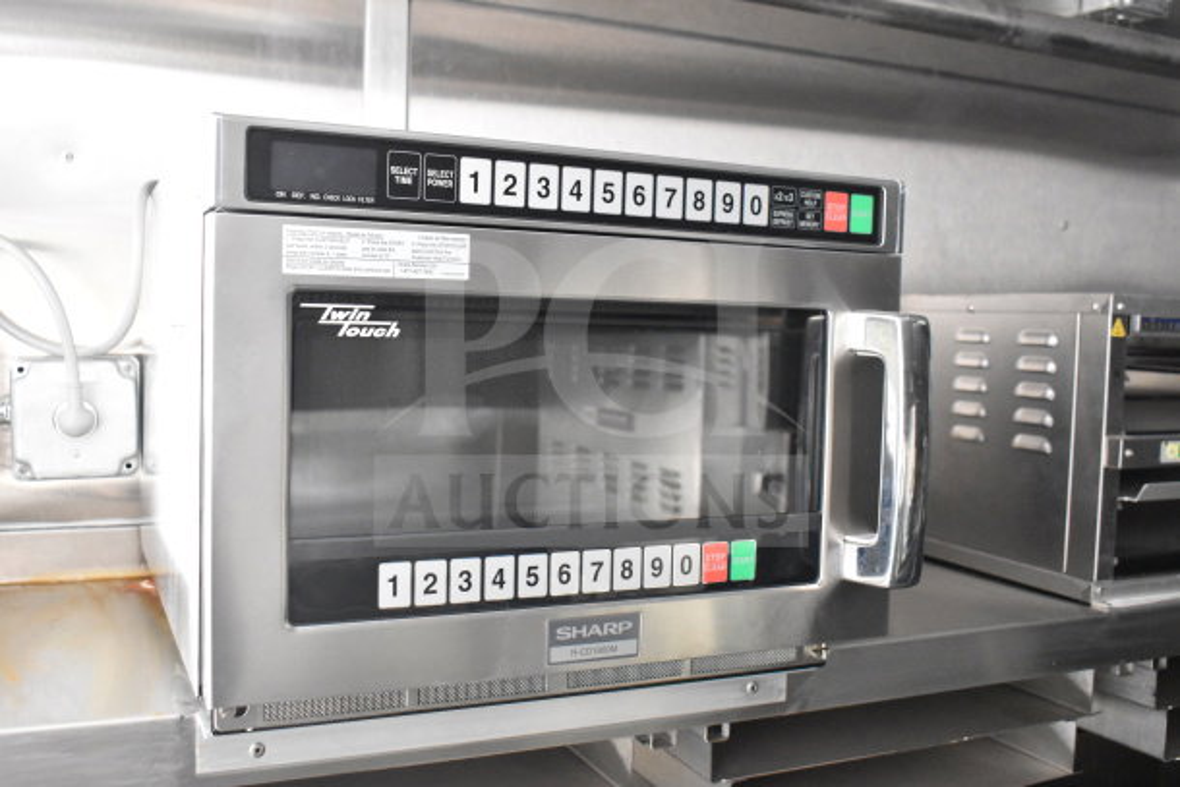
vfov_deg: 38.4
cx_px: 590
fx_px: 1131
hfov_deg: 55.1
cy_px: 394
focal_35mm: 34
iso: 6400
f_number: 3.8
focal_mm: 23
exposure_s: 1/40
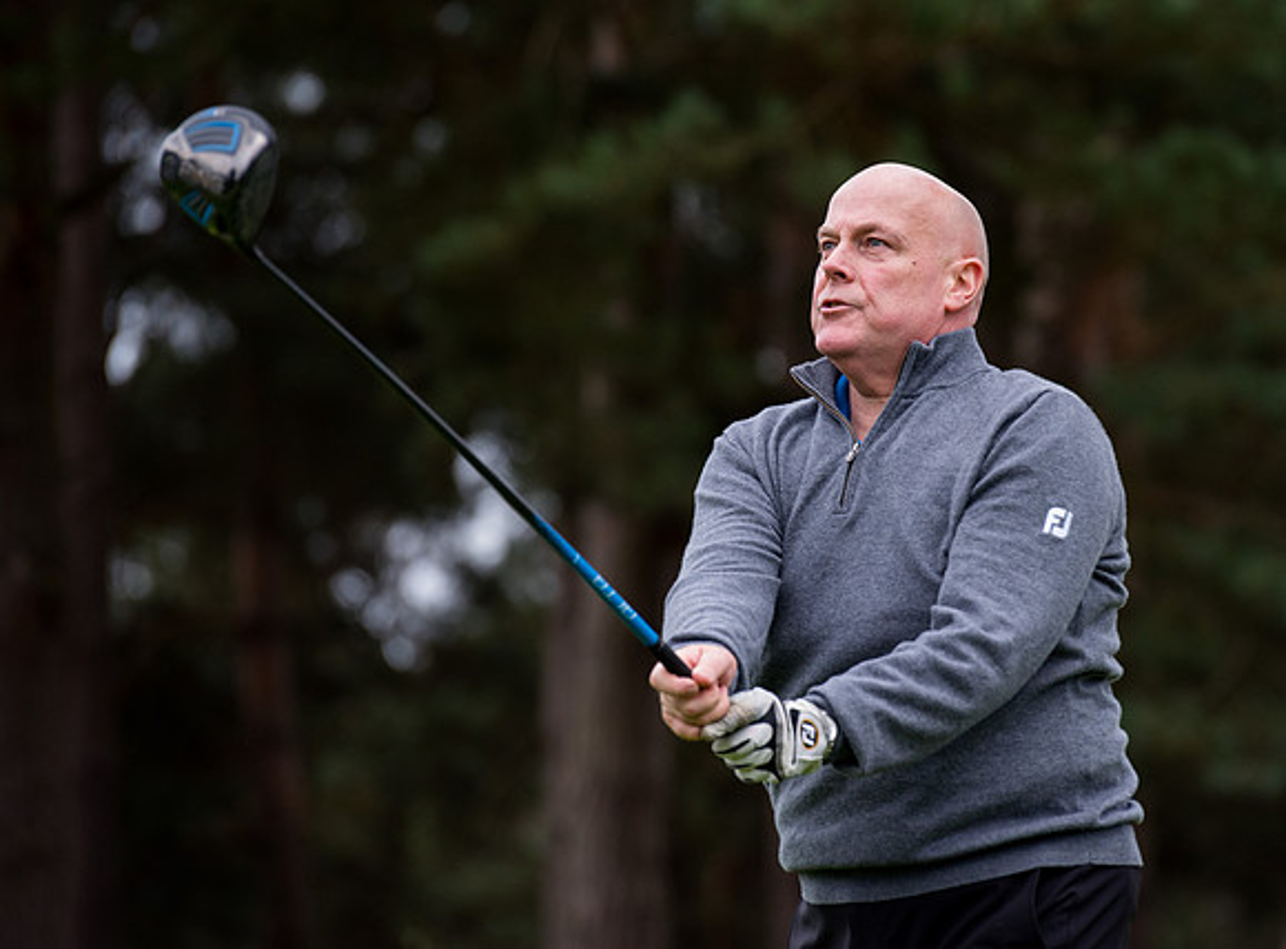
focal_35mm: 249
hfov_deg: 8.0
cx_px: 801
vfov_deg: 5.9
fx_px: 9198
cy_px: 401
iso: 800
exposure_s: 1/1000
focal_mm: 200
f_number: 4
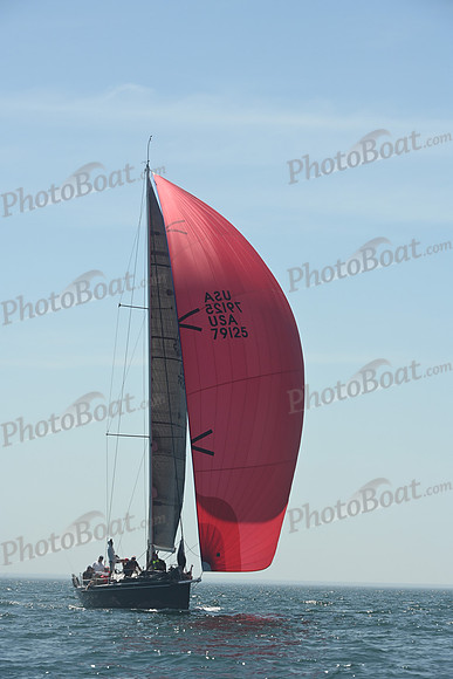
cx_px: 226
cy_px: 340
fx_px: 2452
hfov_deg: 10.6
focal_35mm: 130
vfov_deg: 15.8
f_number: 10
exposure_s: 1/1000
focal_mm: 130
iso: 320
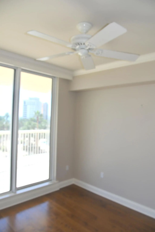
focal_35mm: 24
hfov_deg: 53.2
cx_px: 78
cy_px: 116
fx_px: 155
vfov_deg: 73.7
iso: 100
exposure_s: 1/125
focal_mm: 24
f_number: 5.6
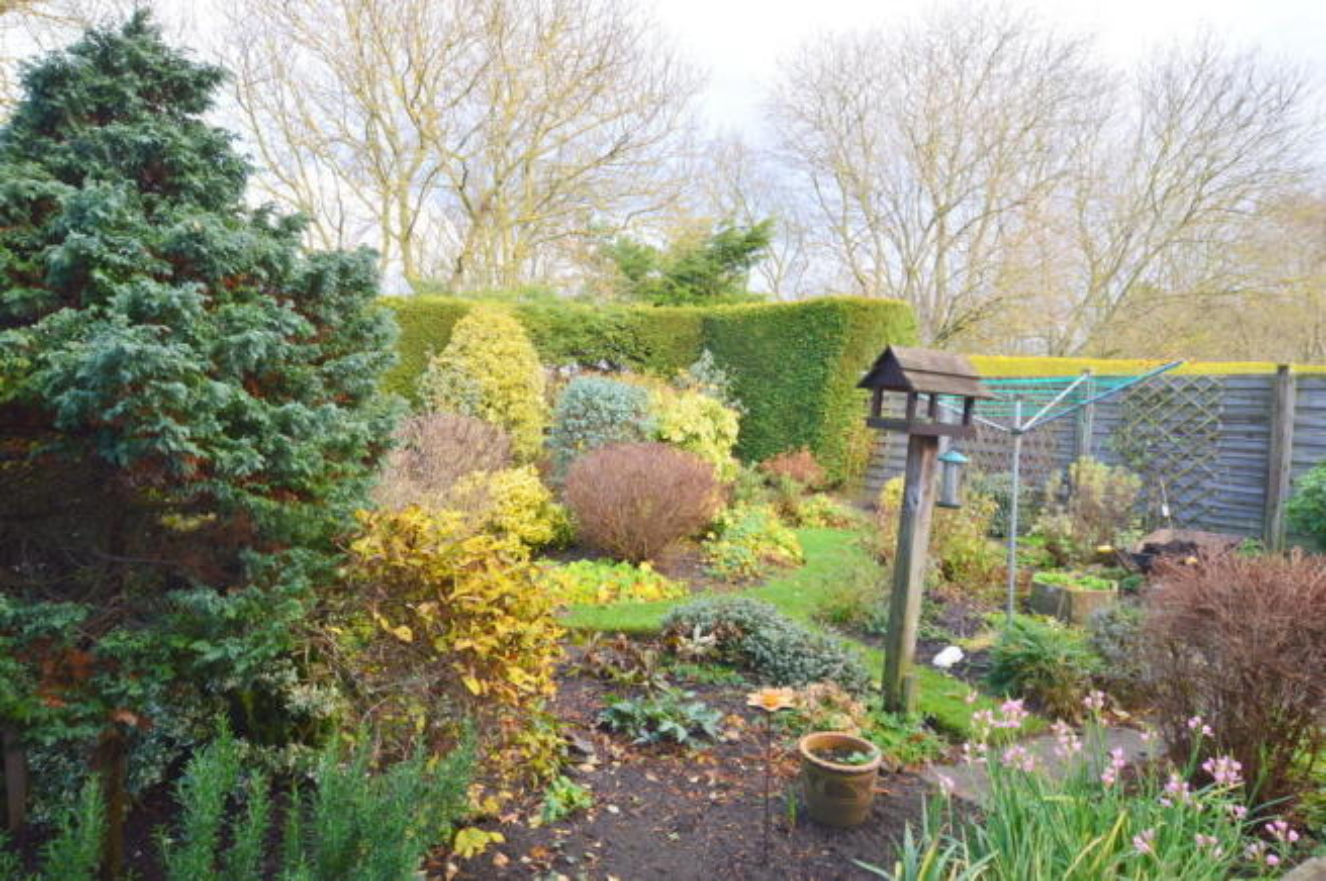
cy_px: 440
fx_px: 773
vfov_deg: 59.4
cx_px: 663
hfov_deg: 81.3
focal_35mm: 21
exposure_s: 1/60
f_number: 8
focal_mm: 14
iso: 400
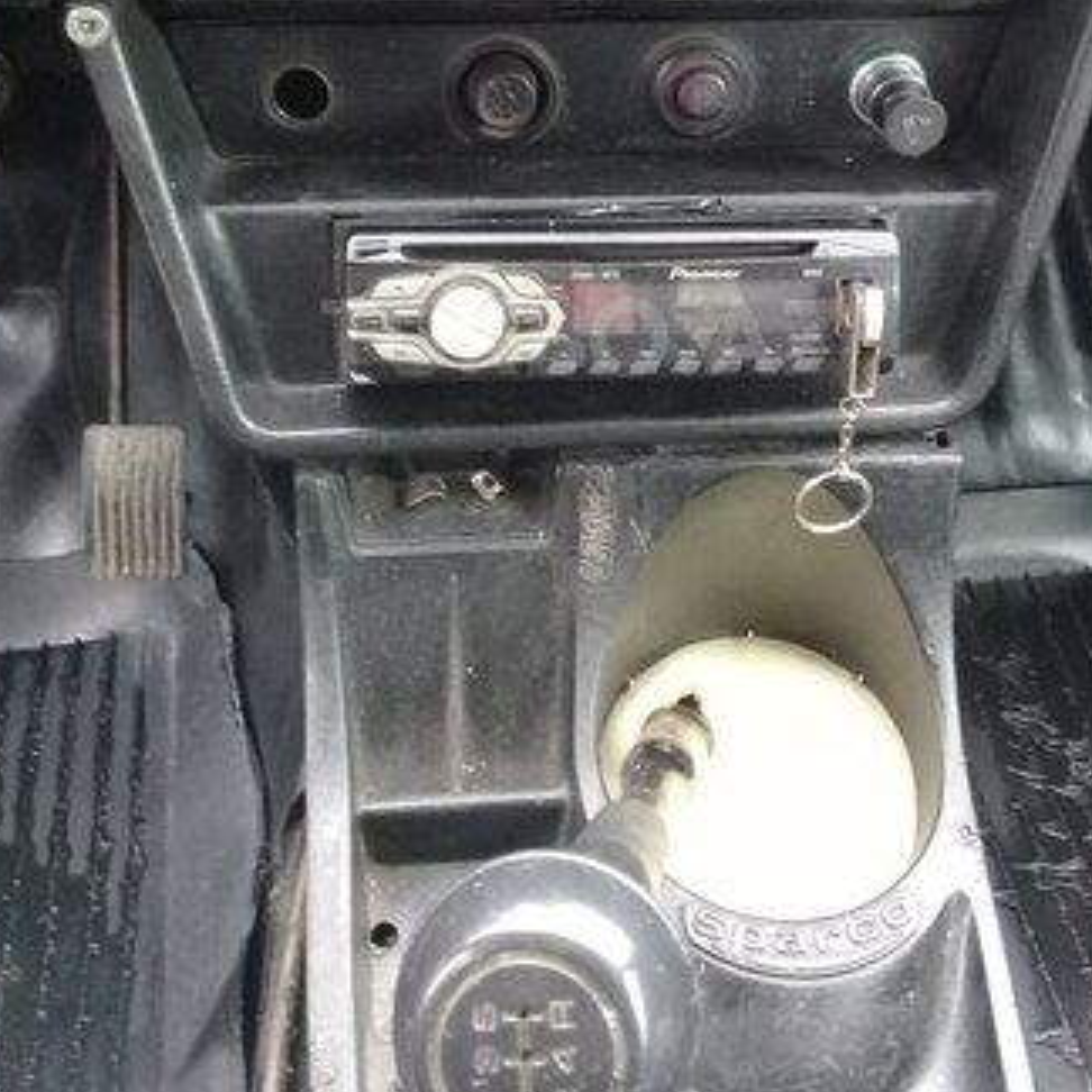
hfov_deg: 40.0
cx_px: 580
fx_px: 1499
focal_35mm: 42
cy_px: 337
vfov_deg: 39.4
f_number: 2.2
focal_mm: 3.3
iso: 200
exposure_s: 1/20
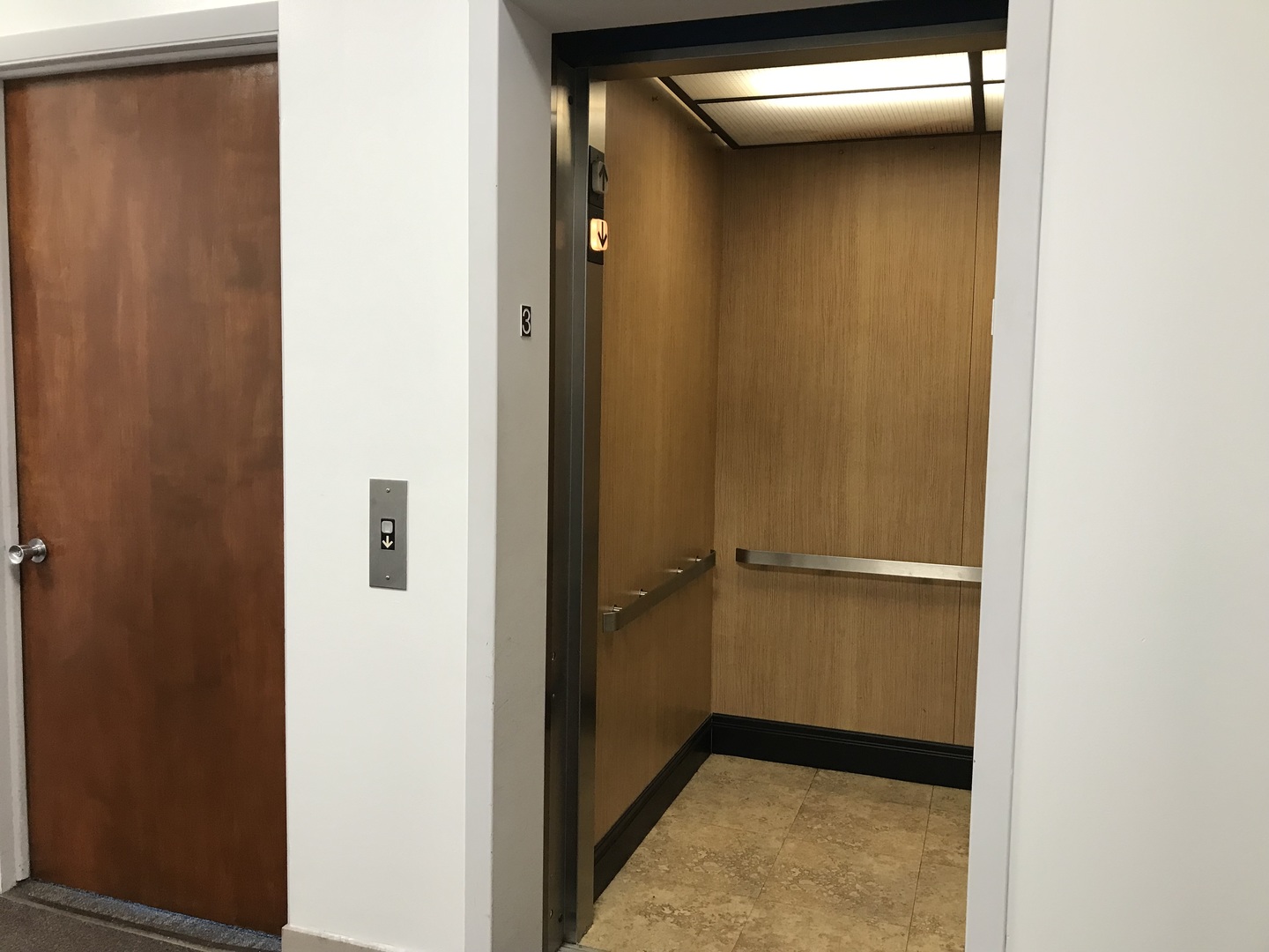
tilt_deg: -4.8
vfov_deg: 49.7
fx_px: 1026
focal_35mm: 28
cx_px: 634
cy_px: 476
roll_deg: -1.0
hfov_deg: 63.4
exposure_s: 1/20
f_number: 1.8
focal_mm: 3.99
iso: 40
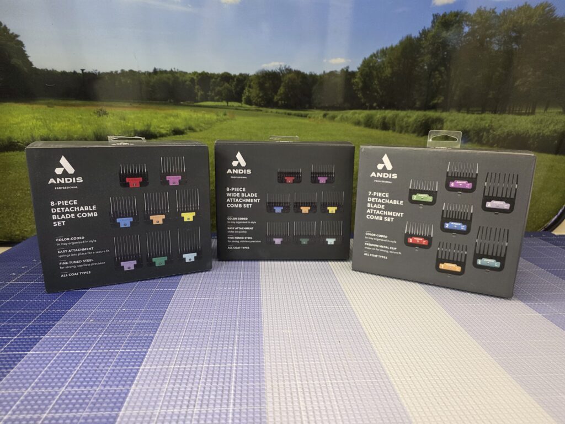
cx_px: 282
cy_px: 212
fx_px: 375
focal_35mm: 23
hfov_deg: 73.9
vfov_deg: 58.9
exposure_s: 1/120
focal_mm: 6.3
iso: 250
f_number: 1.7
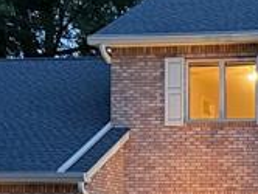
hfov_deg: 12.9
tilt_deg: +0.7
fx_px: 1105
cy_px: 242
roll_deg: -0.7
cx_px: 342
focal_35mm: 148
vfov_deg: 9.9
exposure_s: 1/40
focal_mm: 6.76
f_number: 1.78
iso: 800
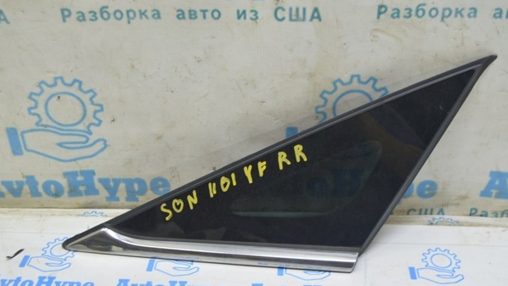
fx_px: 633
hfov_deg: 43.7
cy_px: 136
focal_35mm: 47
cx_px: 254
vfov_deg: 25.5
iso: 400
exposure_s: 1/20
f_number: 5.6
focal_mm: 28
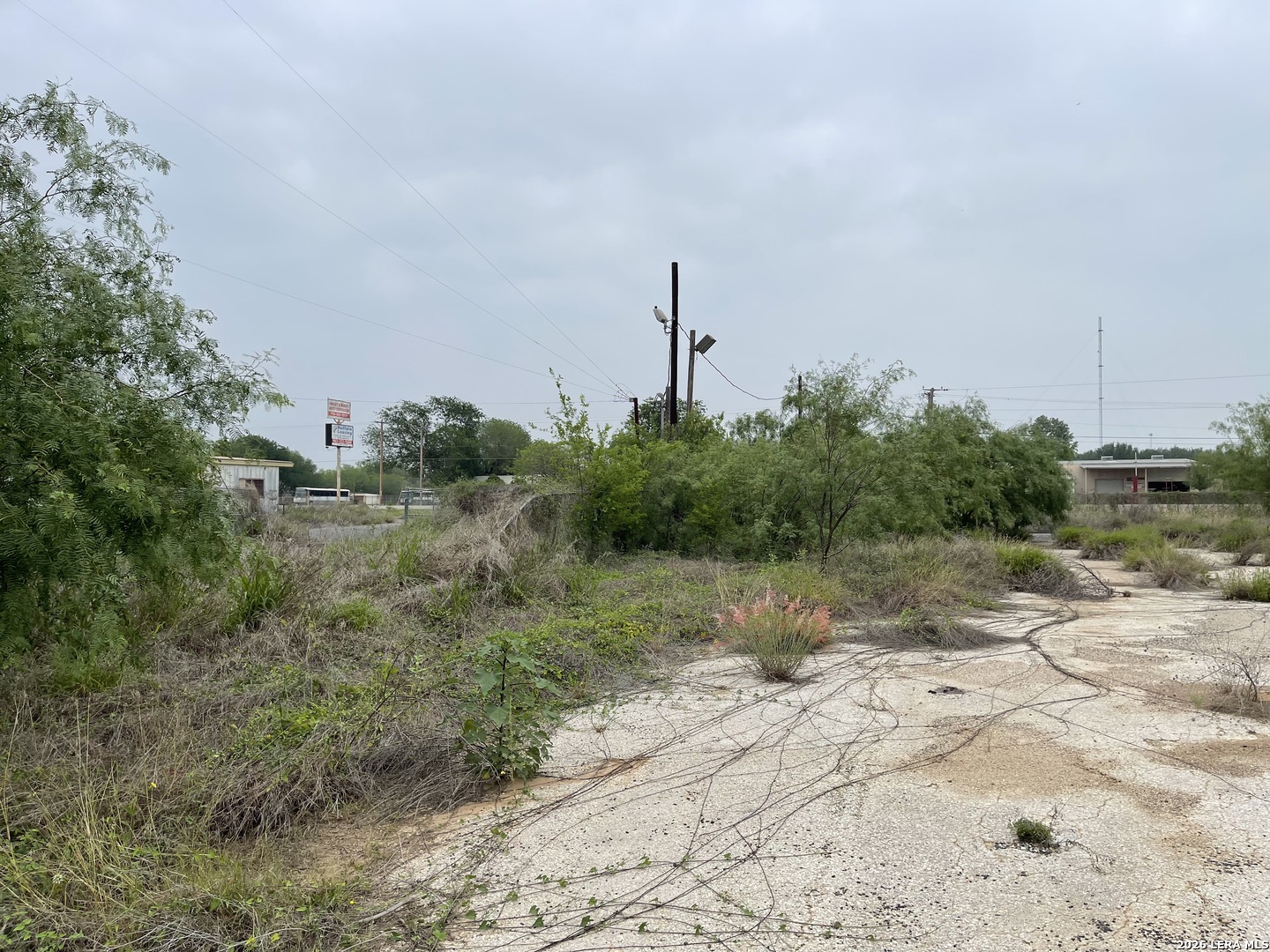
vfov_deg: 54.9
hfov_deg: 69.4
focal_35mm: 25
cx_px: 635
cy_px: 476
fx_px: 917
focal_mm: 5.1
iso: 32
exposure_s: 1/5917
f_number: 1.6
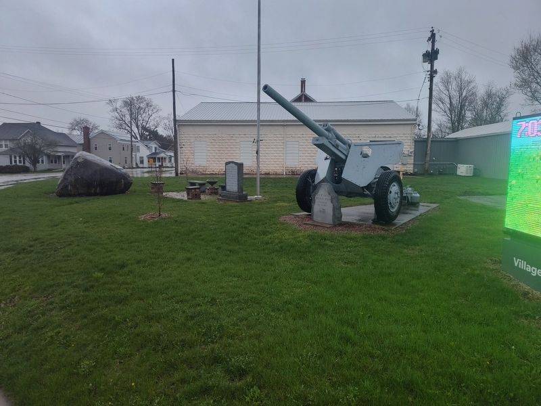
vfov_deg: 58.9
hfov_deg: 73.9
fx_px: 359
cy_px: 203
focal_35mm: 23
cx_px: 270
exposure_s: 1/120
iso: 126
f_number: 1.8
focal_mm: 5.56
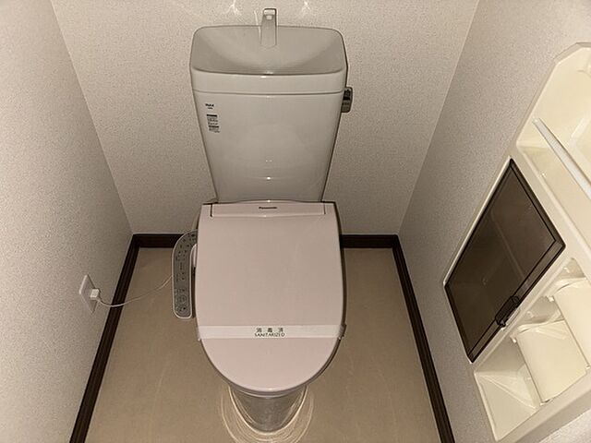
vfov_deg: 56.8
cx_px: 296
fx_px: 410
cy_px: 222
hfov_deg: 71.6
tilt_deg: -46.2
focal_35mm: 24
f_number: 1.78
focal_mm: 6.76
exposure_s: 1/4
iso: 100
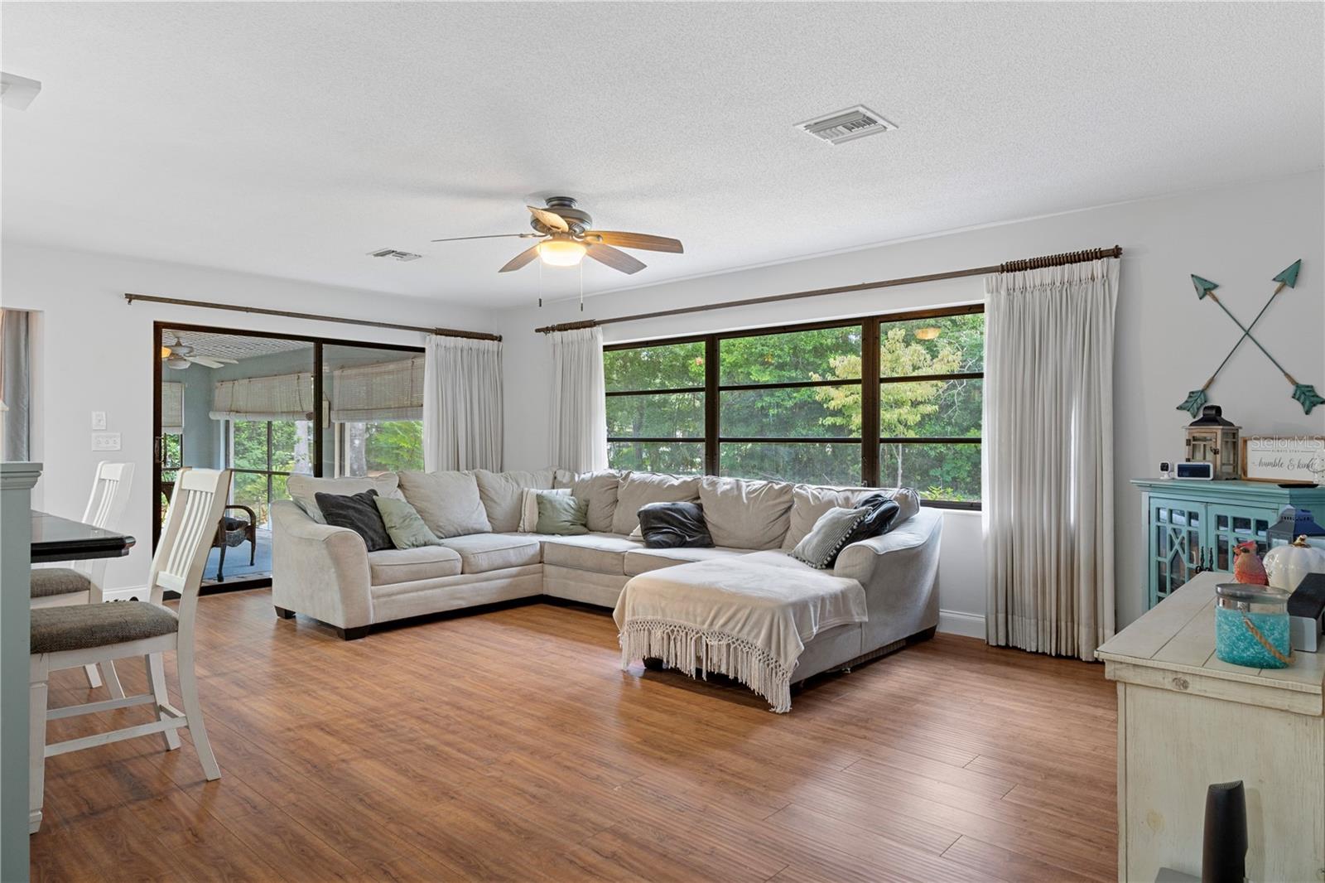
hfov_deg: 81.2
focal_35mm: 21
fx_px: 773
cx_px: 662
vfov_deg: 59.5
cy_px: 442
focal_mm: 14
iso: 320
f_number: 8
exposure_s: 1.6
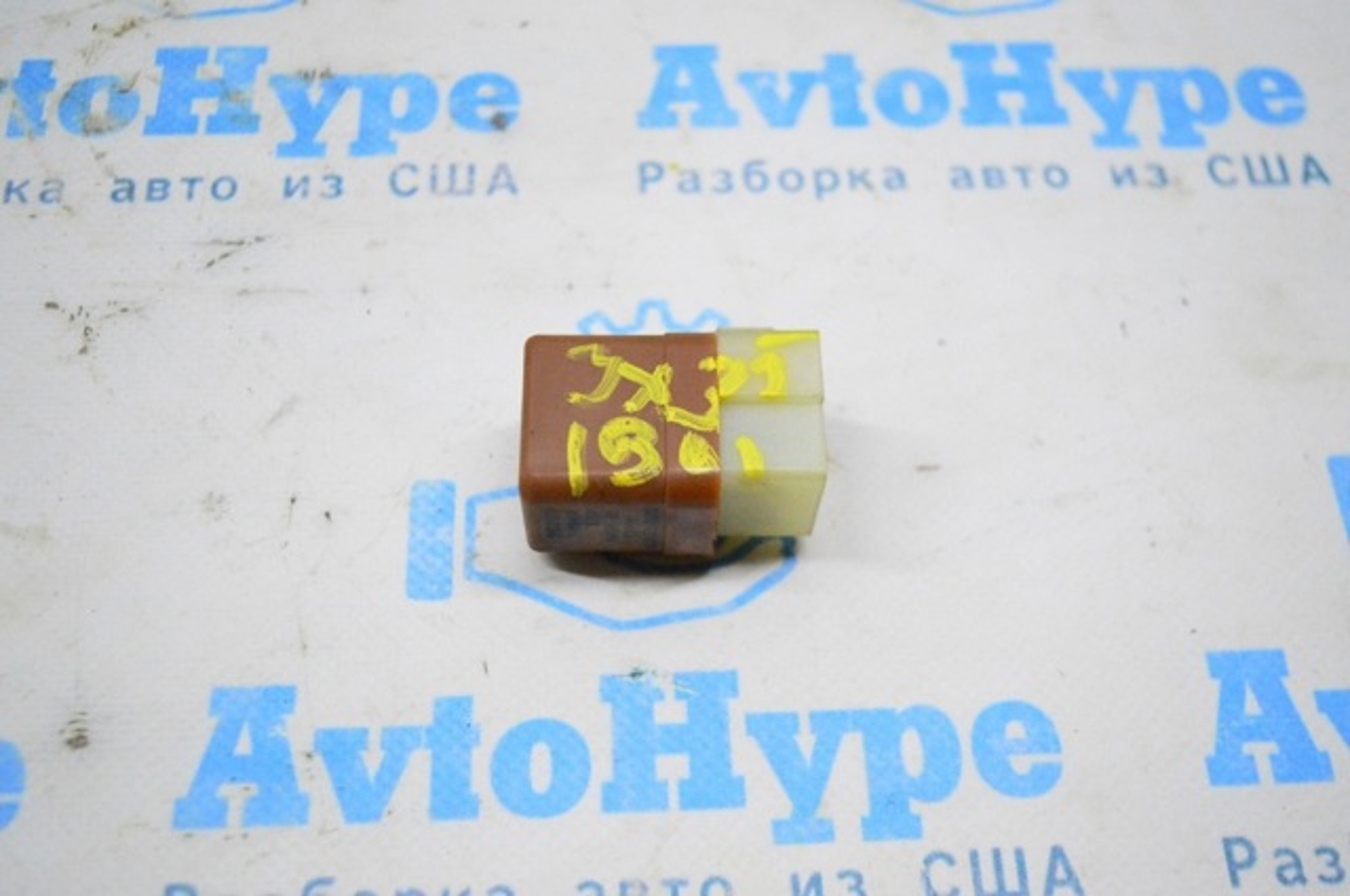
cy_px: 448
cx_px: 675
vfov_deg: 34.1
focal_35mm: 39
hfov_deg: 49.6
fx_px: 1461
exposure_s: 1/800
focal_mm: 26
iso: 6400
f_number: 4
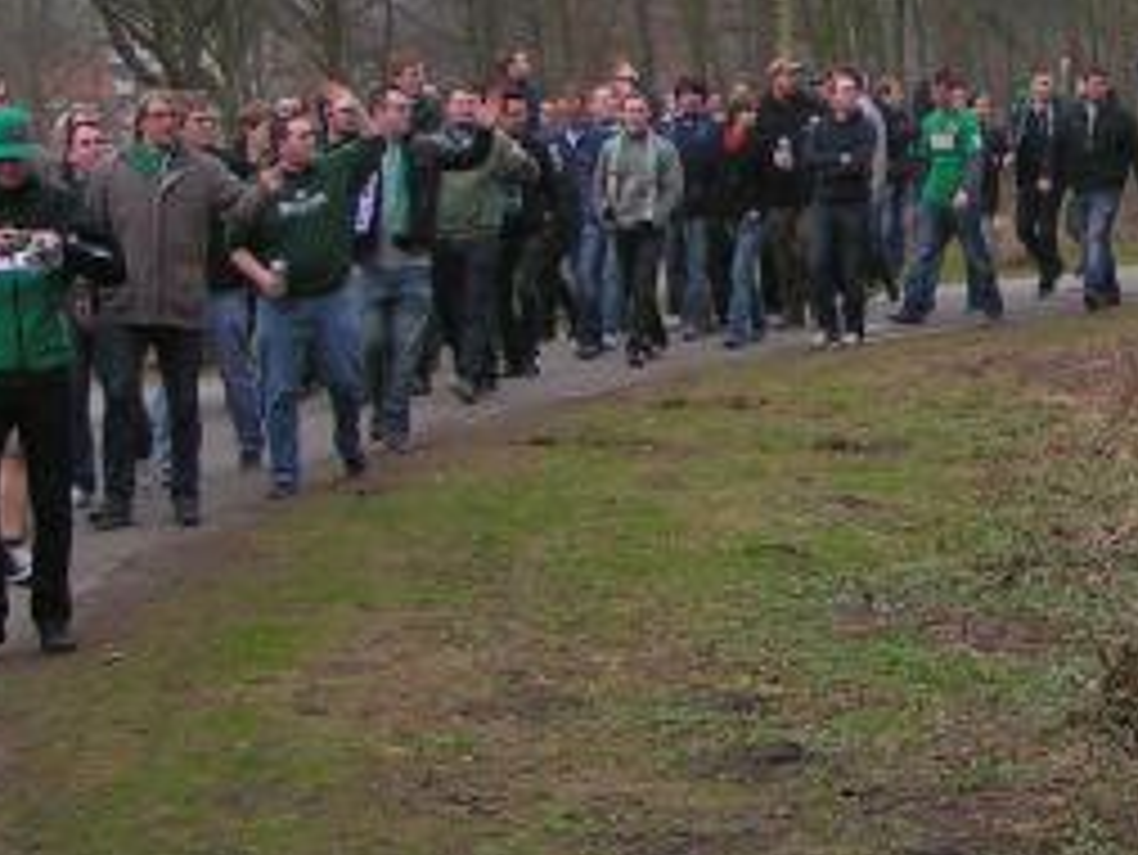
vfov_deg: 12.2
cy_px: 9
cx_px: 976
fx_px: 3947
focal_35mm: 120
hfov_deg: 16.2
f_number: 2.8
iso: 50
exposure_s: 1/400
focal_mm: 5.8
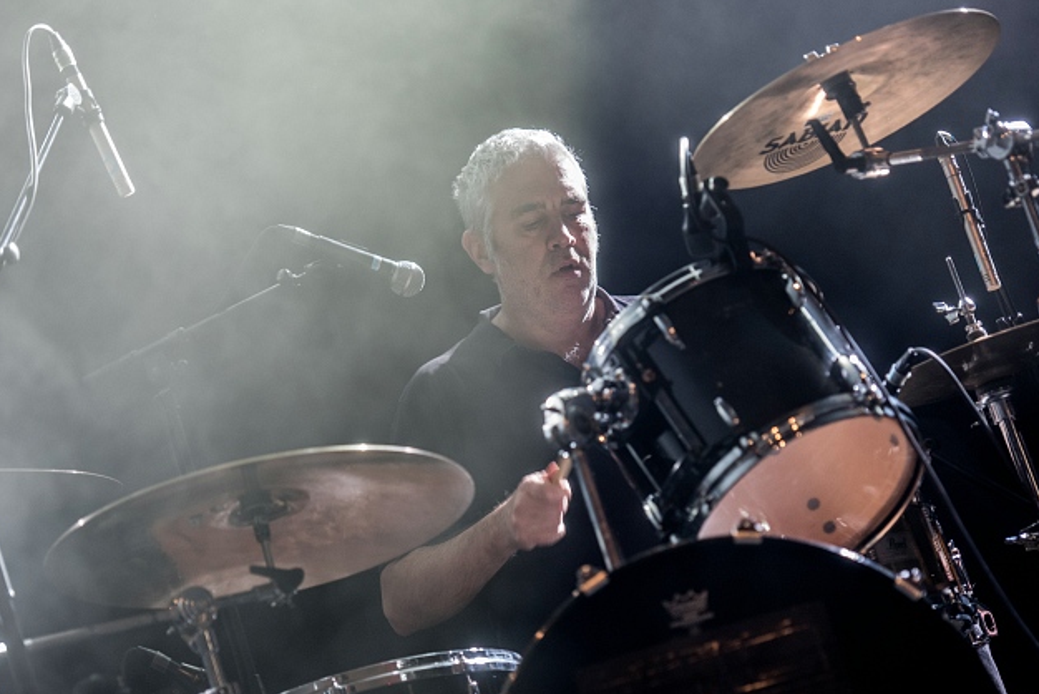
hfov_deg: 14.9
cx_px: 556
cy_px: 384
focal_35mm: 138
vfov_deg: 10.0
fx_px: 3984
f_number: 2.8
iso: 1600
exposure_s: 1/100
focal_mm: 120
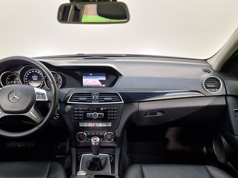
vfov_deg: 44.0
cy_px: 103
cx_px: 90
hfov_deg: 56.2
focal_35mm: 32
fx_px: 220
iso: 400
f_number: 1.8
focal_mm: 6.4
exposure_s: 1/33
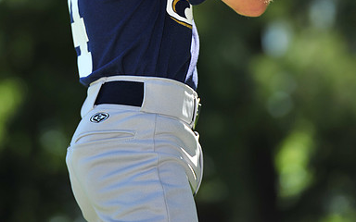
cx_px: 178
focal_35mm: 308
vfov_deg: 4.3
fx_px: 2988
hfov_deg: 6.8
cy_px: -45
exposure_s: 1/640
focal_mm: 200
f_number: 4
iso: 200
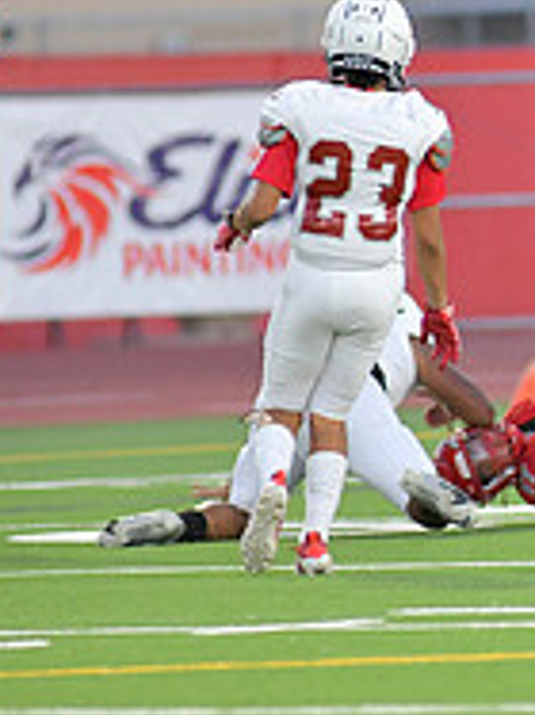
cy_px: 342
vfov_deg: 2.2
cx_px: 696
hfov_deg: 1.7
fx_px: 18464
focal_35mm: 895
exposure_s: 1/1250
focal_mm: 300
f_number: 3.5
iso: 3600
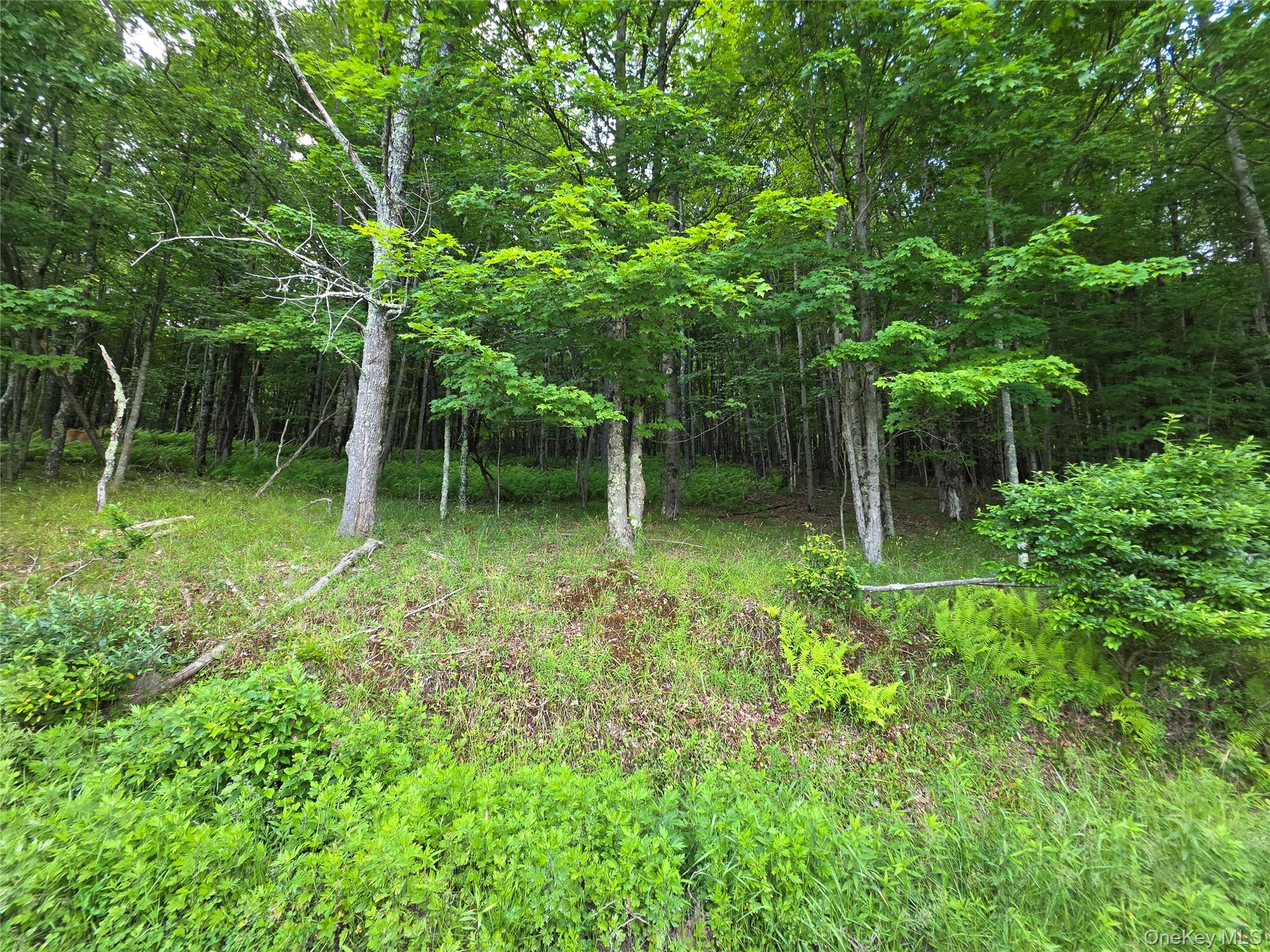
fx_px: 477
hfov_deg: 106.2
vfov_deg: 89.9
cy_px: 476
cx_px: 635
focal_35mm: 13
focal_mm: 2.2
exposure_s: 1/120
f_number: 1.9
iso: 50
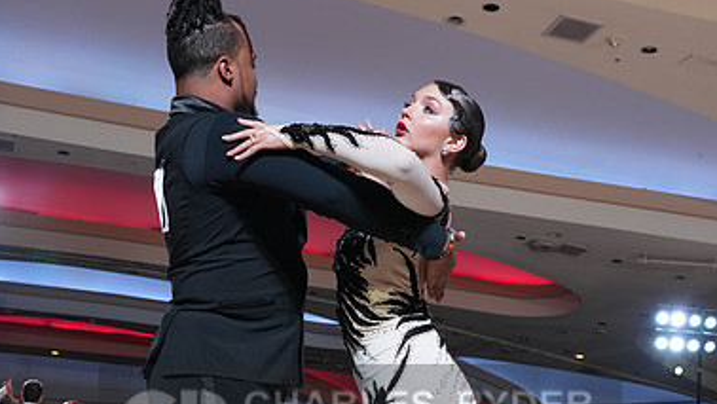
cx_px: 361
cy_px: 429
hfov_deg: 39.2
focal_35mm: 53
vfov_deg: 21.6
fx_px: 1008
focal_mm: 33
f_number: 5.6
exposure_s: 1/200
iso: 1000
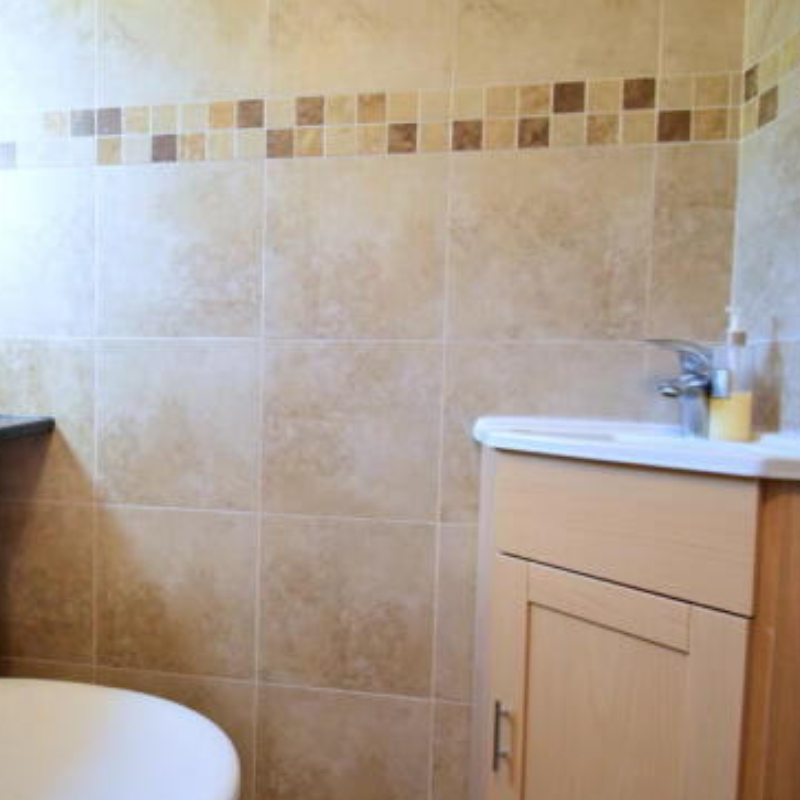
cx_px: 266
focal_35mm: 23
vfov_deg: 67.3
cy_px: 393
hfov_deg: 65.5
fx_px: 601
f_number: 6.3
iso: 1600
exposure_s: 1/60
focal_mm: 10
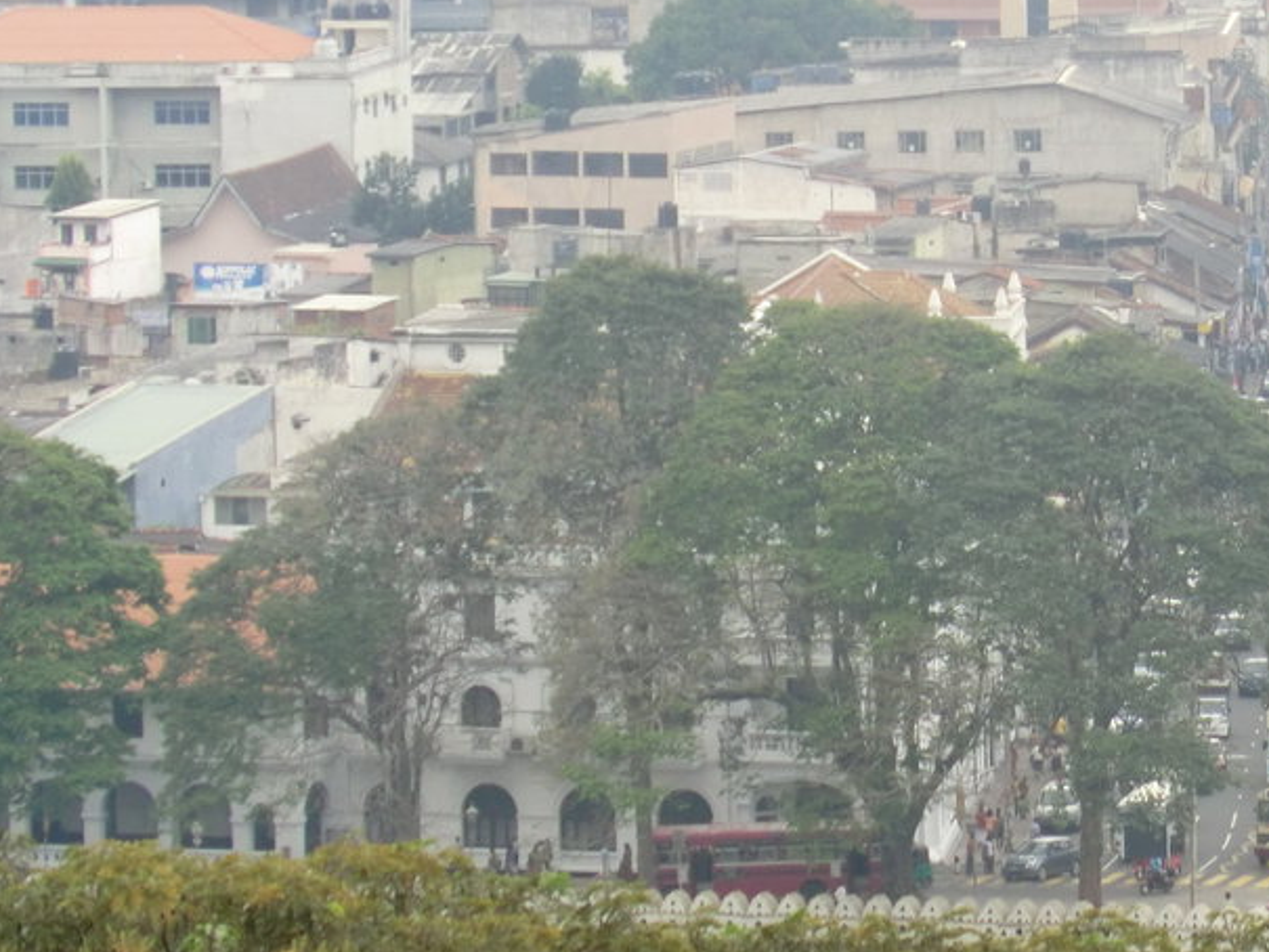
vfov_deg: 4.5
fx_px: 12210
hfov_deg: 5.9
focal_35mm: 333
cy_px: 105
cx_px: 1217
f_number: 4.8
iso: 125
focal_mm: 30.1
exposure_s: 1/80
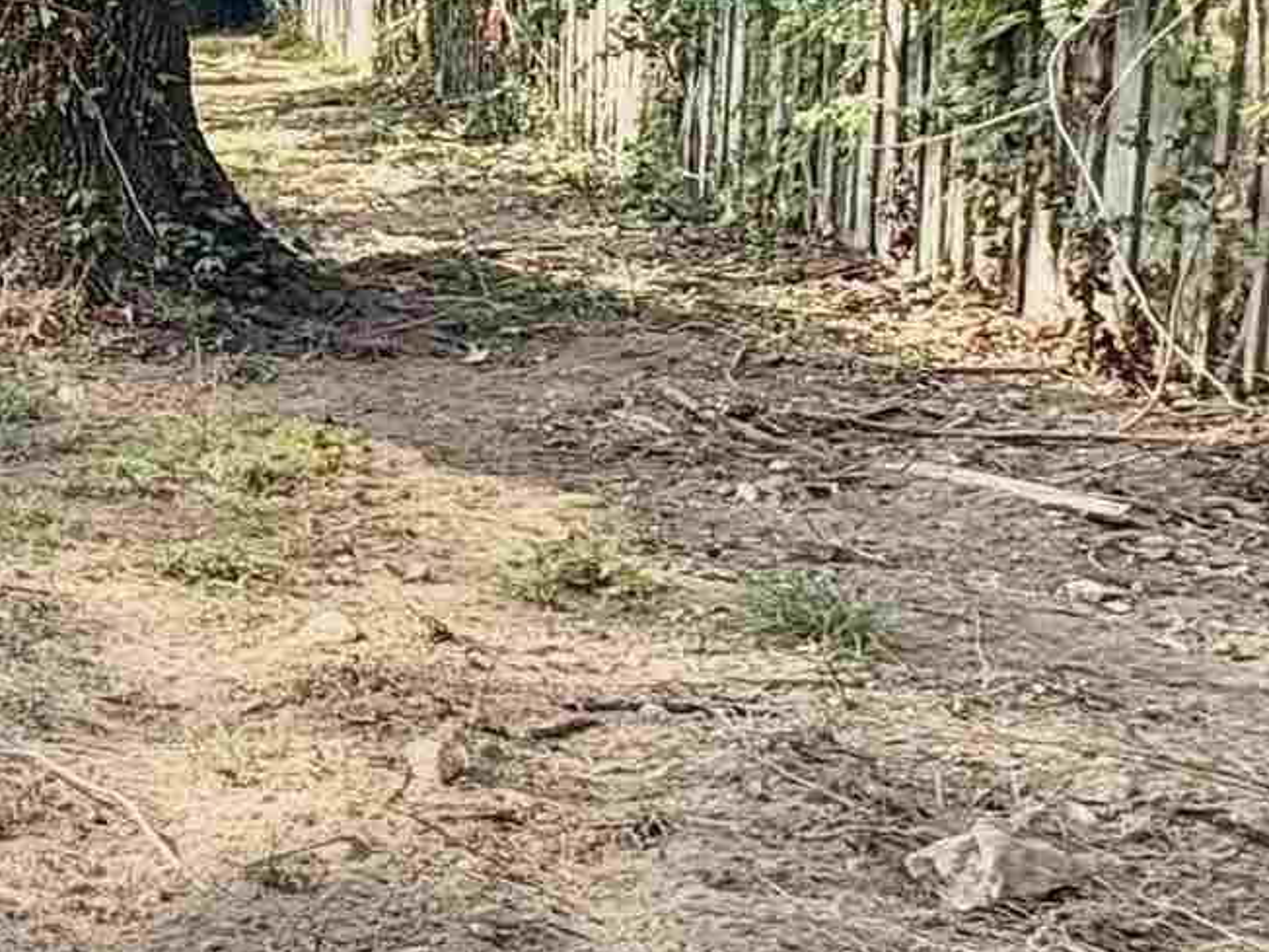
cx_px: -1216
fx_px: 2420
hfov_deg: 19.1
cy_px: 10
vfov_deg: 21.5
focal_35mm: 66
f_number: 2.2
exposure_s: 1/910
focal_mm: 2.22
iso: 64
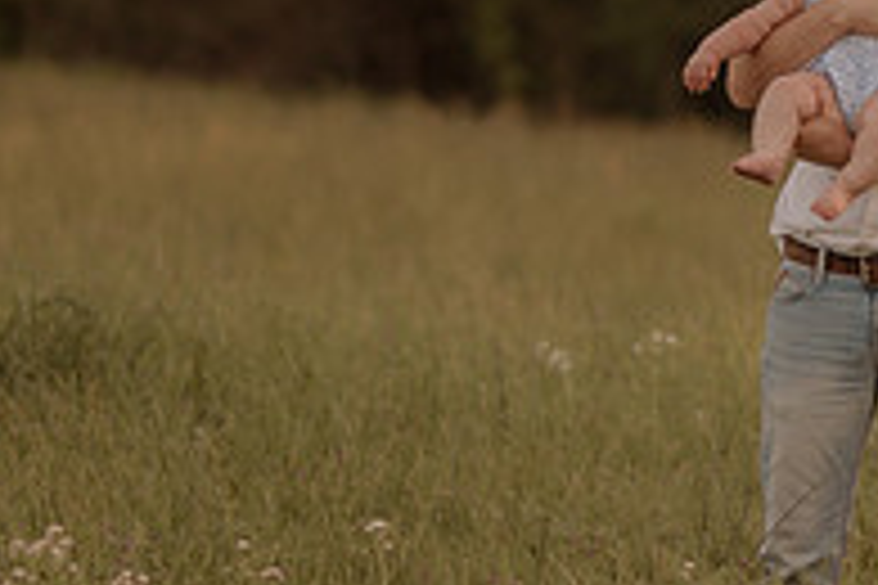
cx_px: 892
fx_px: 9218
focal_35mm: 378
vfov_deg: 3.6
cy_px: 166
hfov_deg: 5.4
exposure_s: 1/800
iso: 160
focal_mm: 85
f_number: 1.4
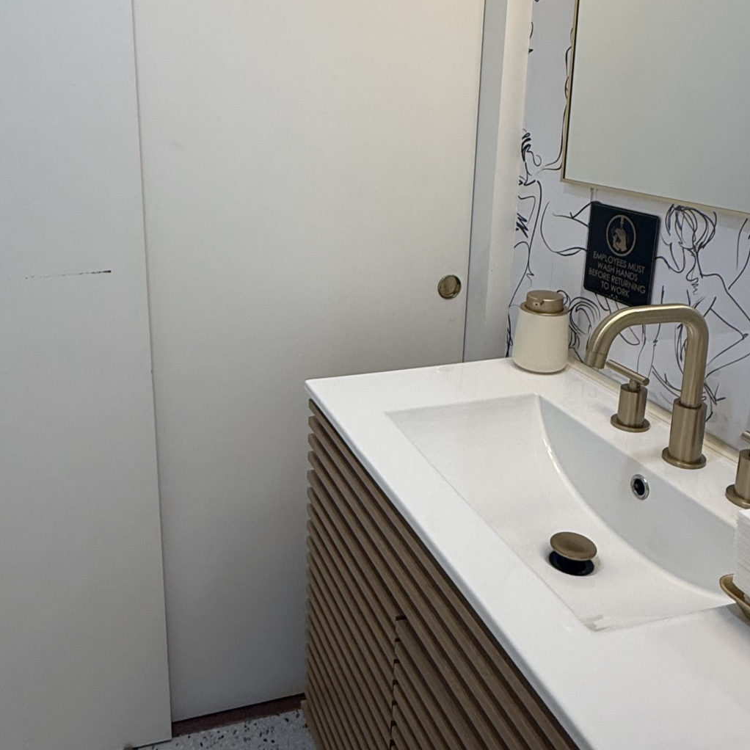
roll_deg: +0.0
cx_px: 258
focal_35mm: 31
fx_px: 760
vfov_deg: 51.9
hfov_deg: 51.7
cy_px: 274
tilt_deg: -14.9
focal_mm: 2.22
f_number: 2.2
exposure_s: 1/120
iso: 125
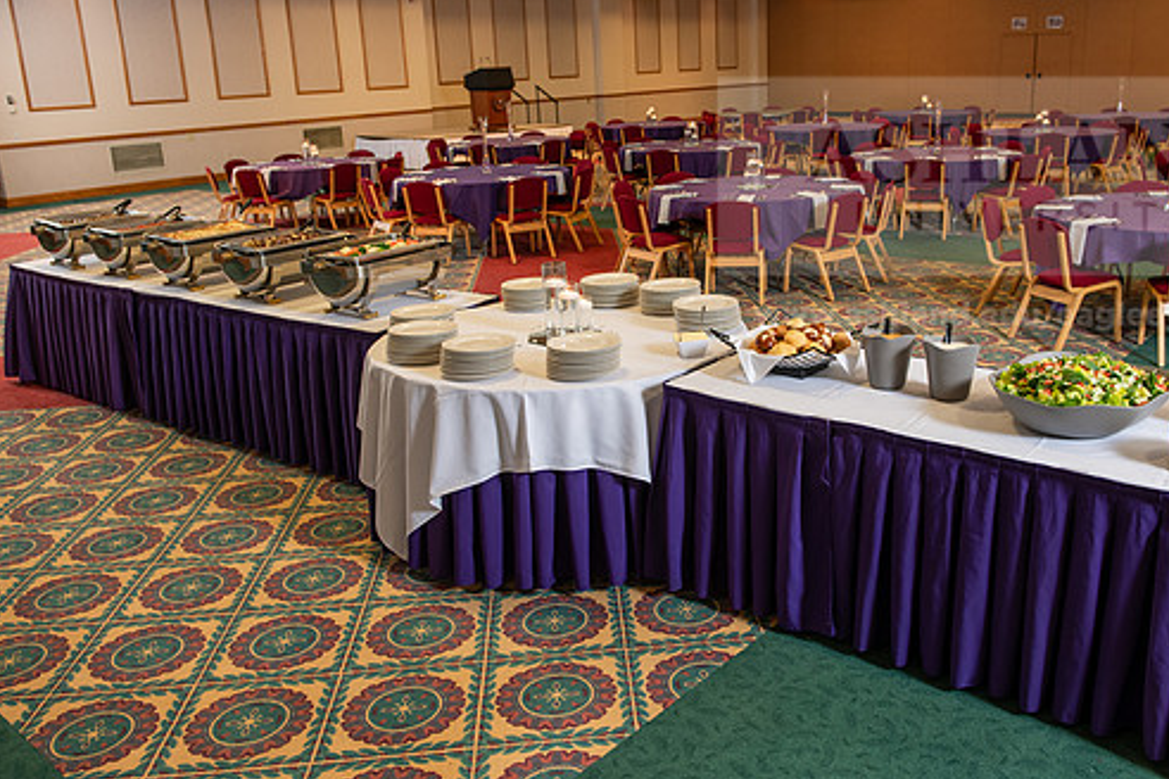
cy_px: 365
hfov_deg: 57.1
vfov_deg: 40.0
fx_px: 1071
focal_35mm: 33
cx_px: 646
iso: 640
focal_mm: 28
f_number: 4
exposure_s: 1/80
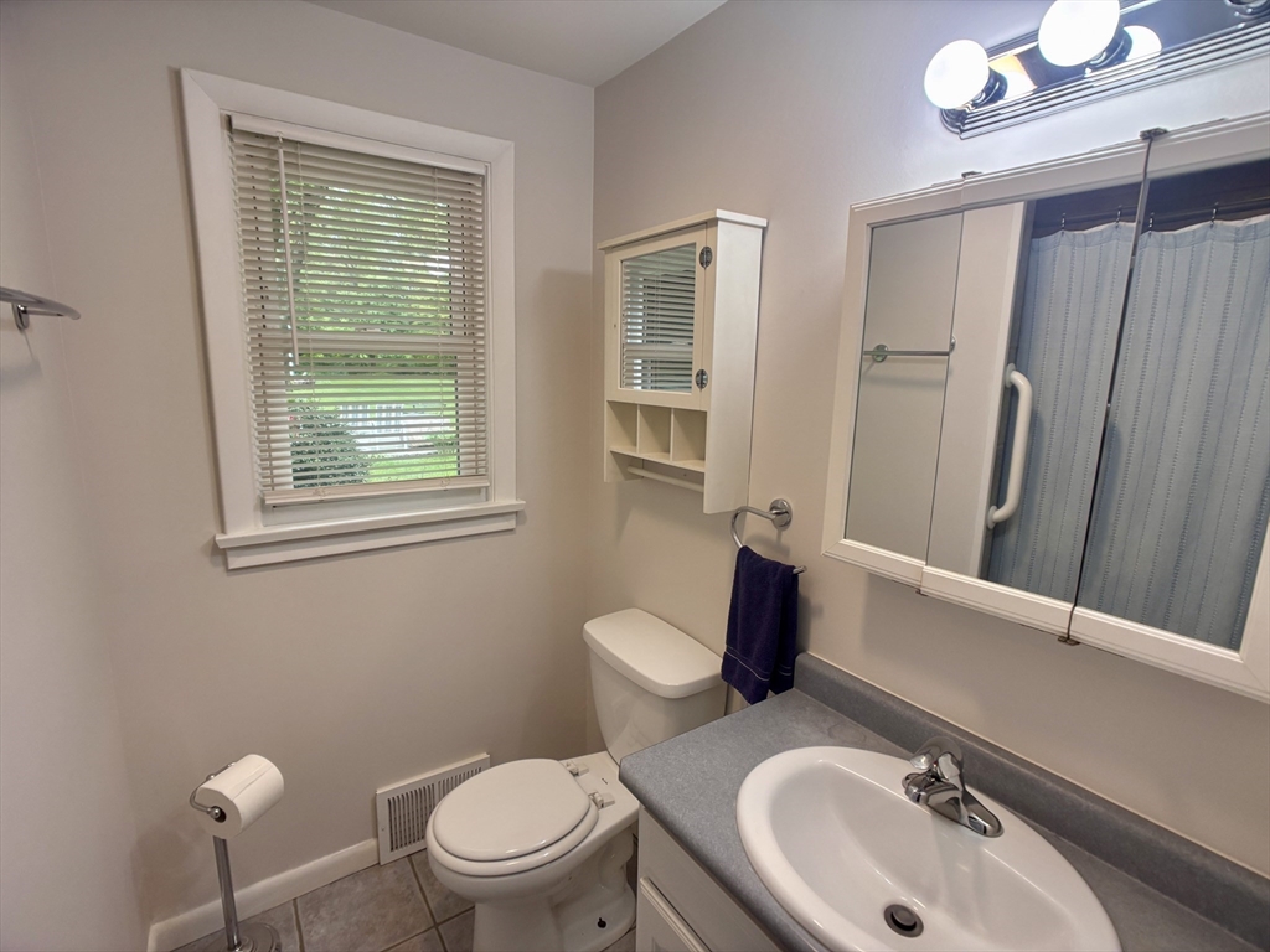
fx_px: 954
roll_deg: -2.0
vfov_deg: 53.1
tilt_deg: -12.8
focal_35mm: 26
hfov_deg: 67.3
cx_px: 635
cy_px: 476
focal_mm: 5.96
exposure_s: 1/120
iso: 125
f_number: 1.6
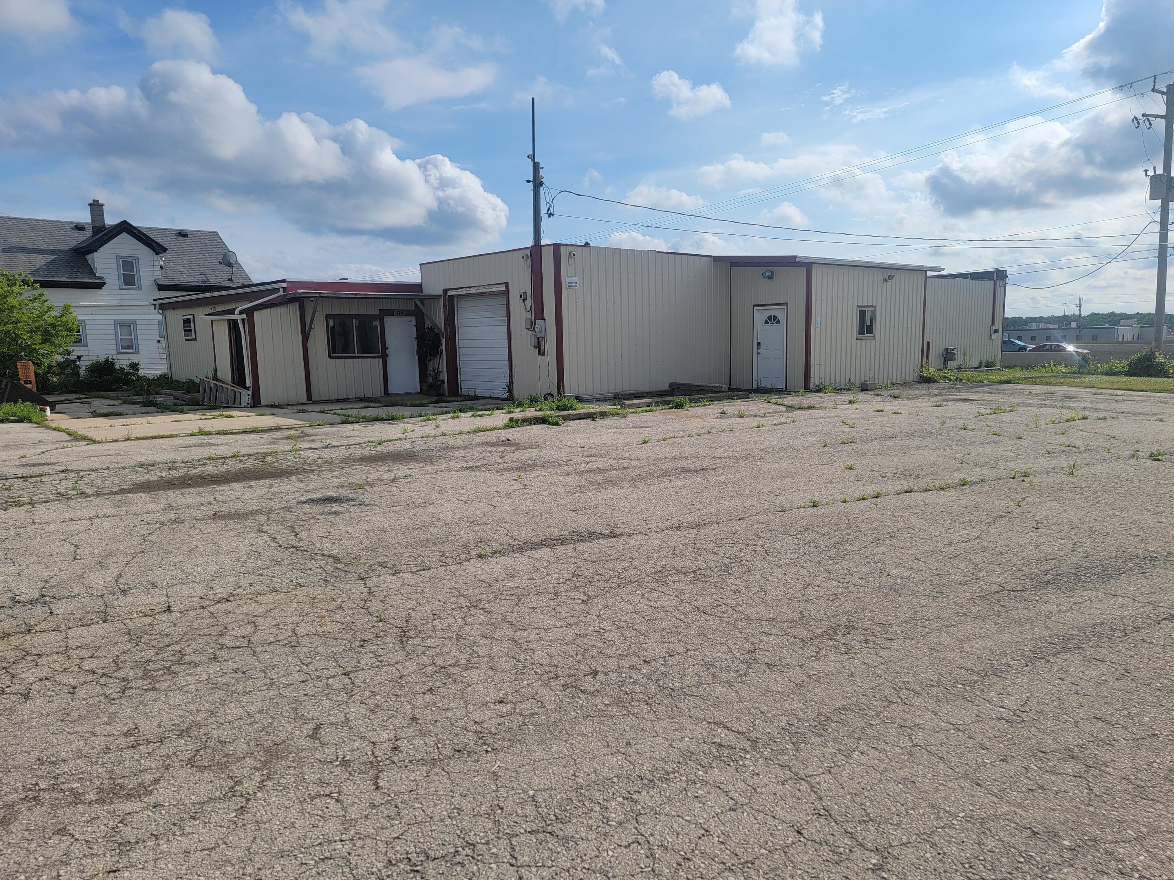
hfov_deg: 69.4
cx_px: 601
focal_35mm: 25
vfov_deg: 54.9
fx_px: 848
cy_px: 455
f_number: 1.8
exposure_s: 1/2151
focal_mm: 6.7
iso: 16
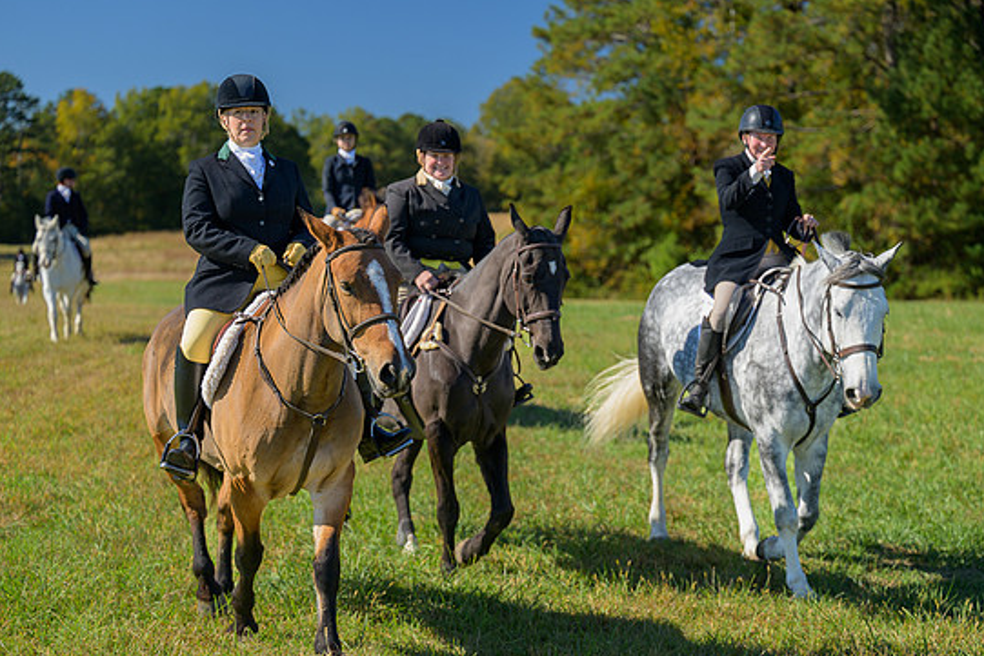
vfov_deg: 18.2
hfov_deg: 27.0
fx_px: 2050
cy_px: 310
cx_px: 515
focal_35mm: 75
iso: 200
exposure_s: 1/800
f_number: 3.2
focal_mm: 70
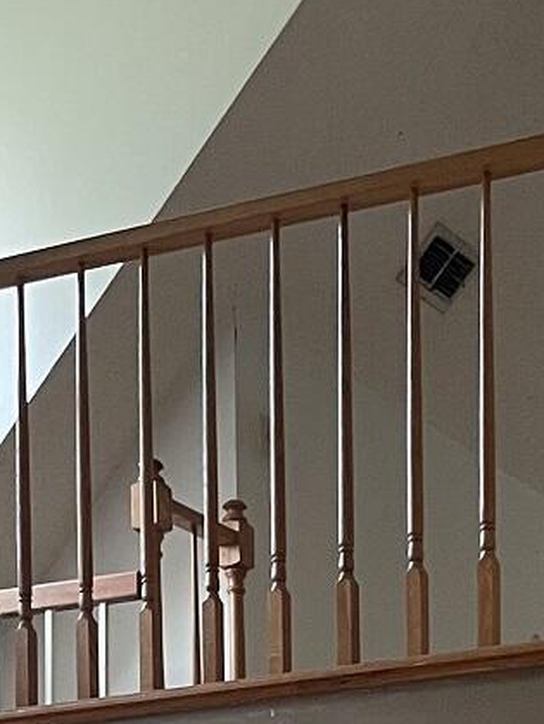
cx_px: 461
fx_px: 2594
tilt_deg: -0.1
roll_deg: +0.5
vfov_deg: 13.9
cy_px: 1348
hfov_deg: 11.9
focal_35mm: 124
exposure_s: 1/60
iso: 250
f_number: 1.6
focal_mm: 4.2
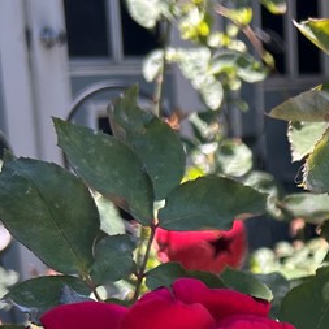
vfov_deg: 18.2
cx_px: 501
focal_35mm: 93
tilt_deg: -15.6
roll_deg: -0.6
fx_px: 1000
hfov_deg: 16.9
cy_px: 333
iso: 50
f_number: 1.5
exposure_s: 1/666
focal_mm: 5.7
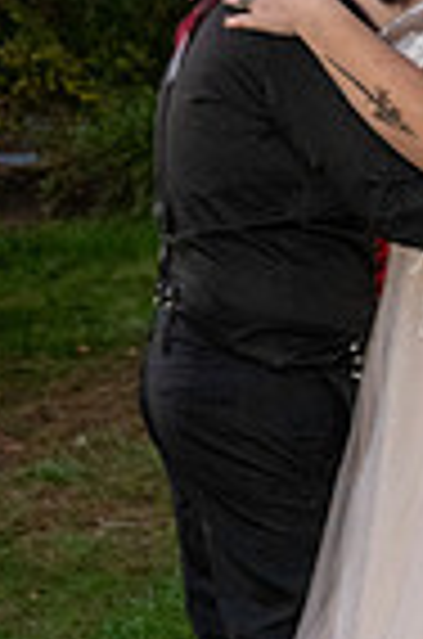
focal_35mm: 159
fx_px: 2816
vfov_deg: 12.9
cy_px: 315
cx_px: 497
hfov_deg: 8.5
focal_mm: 50
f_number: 4
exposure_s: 1/60
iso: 10000
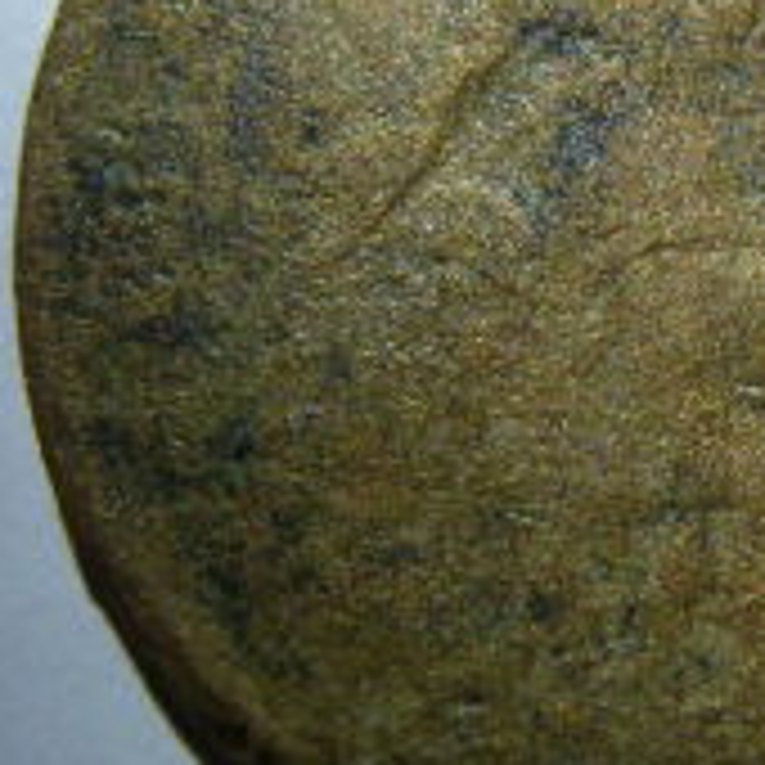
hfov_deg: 21.3
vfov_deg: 22.2
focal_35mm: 78
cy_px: 310
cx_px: 806
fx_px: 1950
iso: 200
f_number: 5
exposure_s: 1/100
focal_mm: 4.1
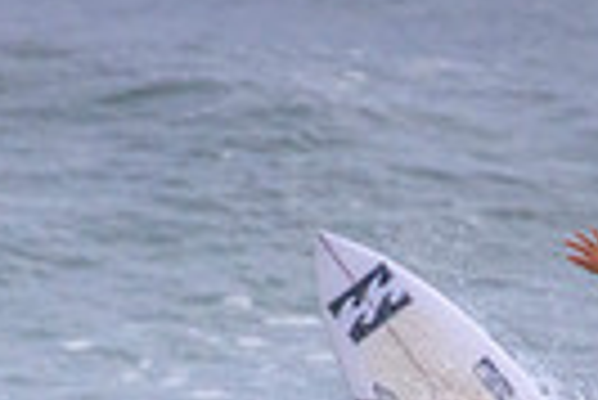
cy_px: 735
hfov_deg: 0.6
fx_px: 57803
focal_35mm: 3476
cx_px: 342
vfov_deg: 0.4
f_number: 11
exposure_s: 1/2000
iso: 4000
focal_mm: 800
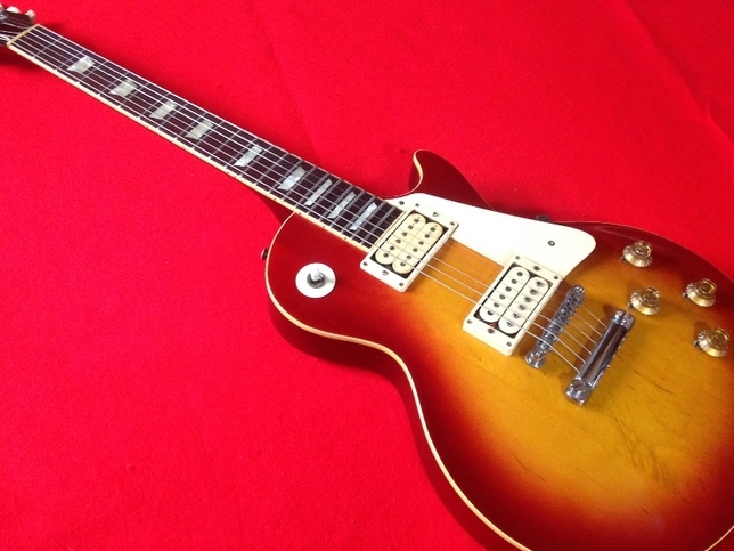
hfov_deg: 45.8
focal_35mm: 41
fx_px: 869
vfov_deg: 35.1
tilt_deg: -50.6
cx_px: 356
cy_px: 284
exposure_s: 1/20
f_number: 2.4
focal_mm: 4.12
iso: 250
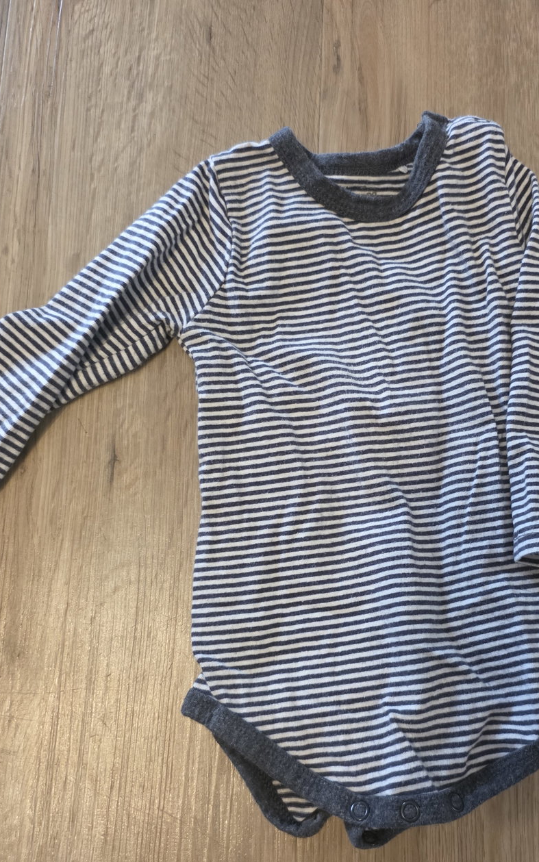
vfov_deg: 59.6
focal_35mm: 32
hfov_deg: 39.3
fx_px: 752
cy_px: 451
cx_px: 316
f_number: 1.7
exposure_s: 1/100
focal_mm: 6.3
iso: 1000
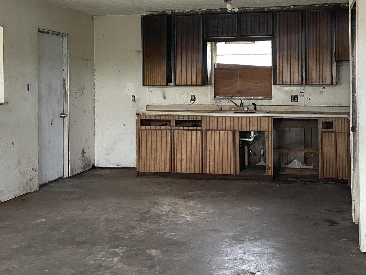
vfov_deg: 30.0
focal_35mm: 48
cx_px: 206
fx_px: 508
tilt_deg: -0.3
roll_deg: +0.5
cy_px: 91
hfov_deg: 39.6
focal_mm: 4.2
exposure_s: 1/60
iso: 160
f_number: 1.6
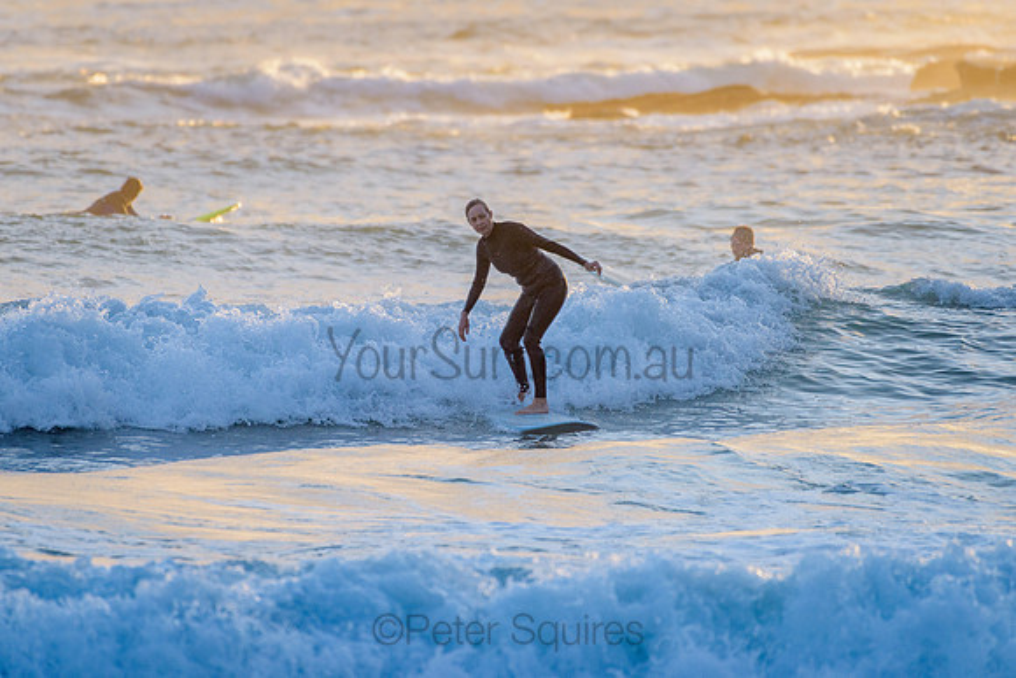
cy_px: 269
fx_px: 17288
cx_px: 496
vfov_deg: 2.2
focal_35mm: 612
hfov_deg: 3.4
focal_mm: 500
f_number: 5.6
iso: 400
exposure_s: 1/1250
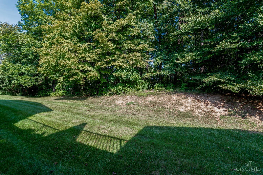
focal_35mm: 15
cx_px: 132
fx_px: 110
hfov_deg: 100.4
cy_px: 88
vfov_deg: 77.2
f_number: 8
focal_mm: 15
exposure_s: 1/80
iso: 125
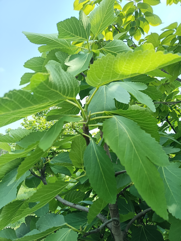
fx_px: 181
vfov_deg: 67.3
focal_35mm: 26
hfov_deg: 53.1
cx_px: 90
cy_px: 120
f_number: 1.8
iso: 100
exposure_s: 1/421
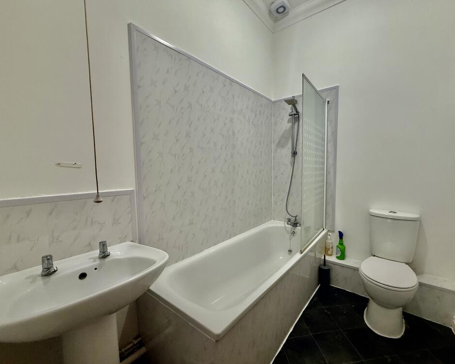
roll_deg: -0.1
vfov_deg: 84.0
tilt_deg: -3.5
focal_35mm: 15
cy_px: 183
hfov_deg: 96.5
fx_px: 202
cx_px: 248
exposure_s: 1/100
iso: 250
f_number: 2.2
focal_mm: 2.22
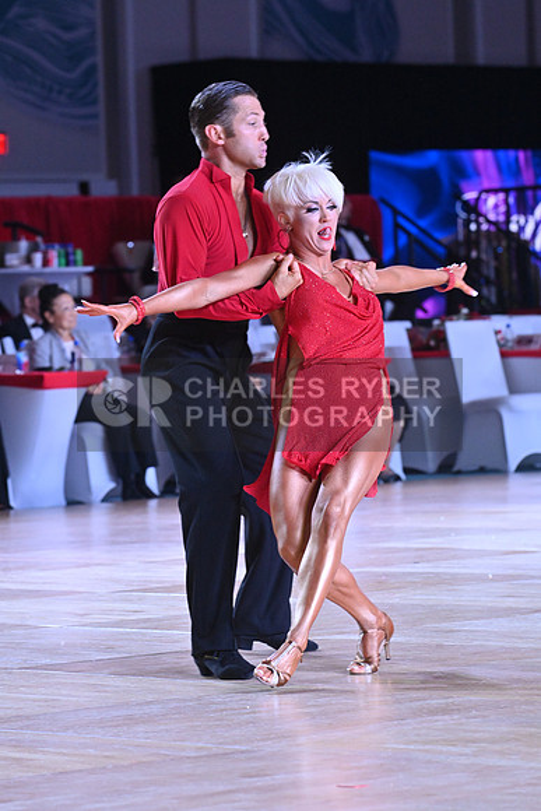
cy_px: 406
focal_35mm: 190
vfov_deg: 10.8
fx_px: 4280
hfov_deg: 7.2
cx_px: 270
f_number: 8
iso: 4000
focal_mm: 190
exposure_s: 1/400
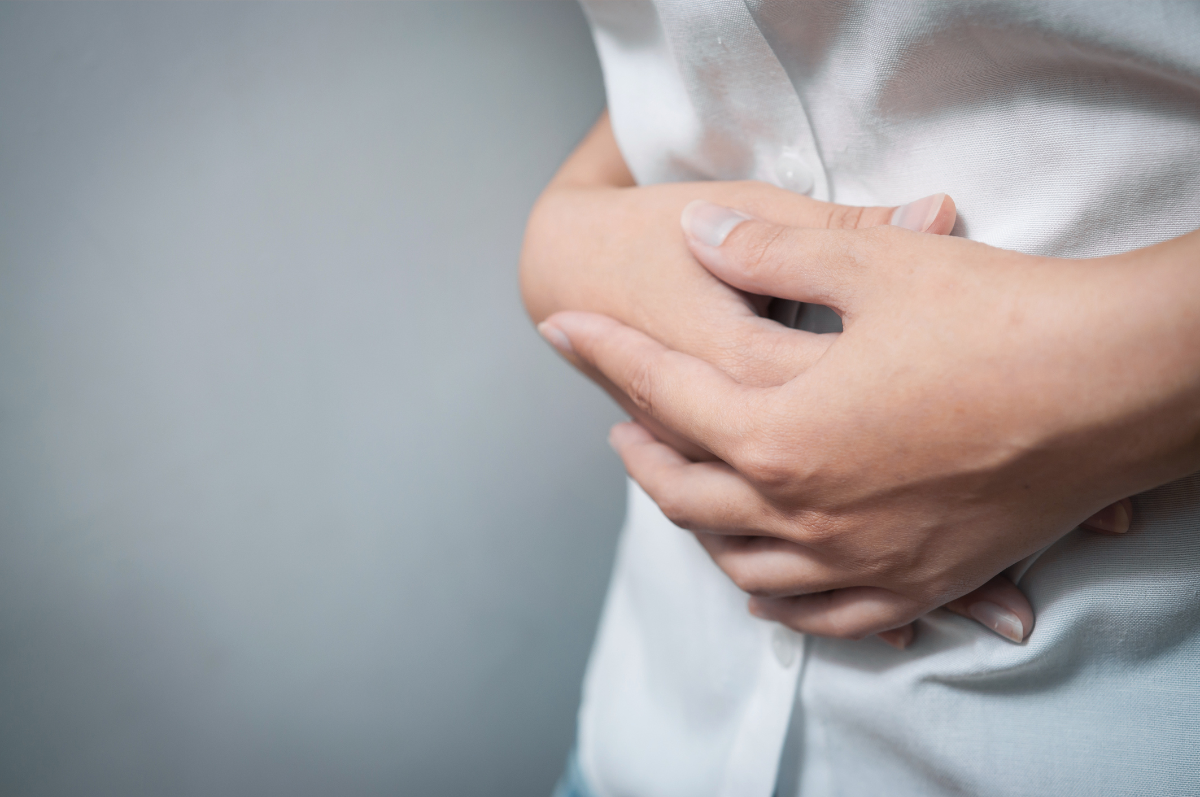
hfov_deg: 37.9
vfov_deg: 25.7
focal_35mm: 52
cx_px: 600
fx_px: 1748
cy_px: 398
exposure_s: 1/30
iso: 200
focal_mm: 35
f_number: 2.8
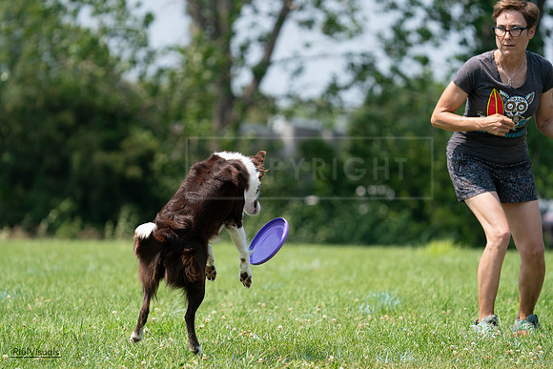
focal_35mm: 300
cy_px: 184
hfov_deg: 6.9
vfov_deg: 4.6
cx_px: 276
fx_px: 4609
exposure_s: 1/4000
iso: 1250
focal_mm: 300
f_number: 5.6
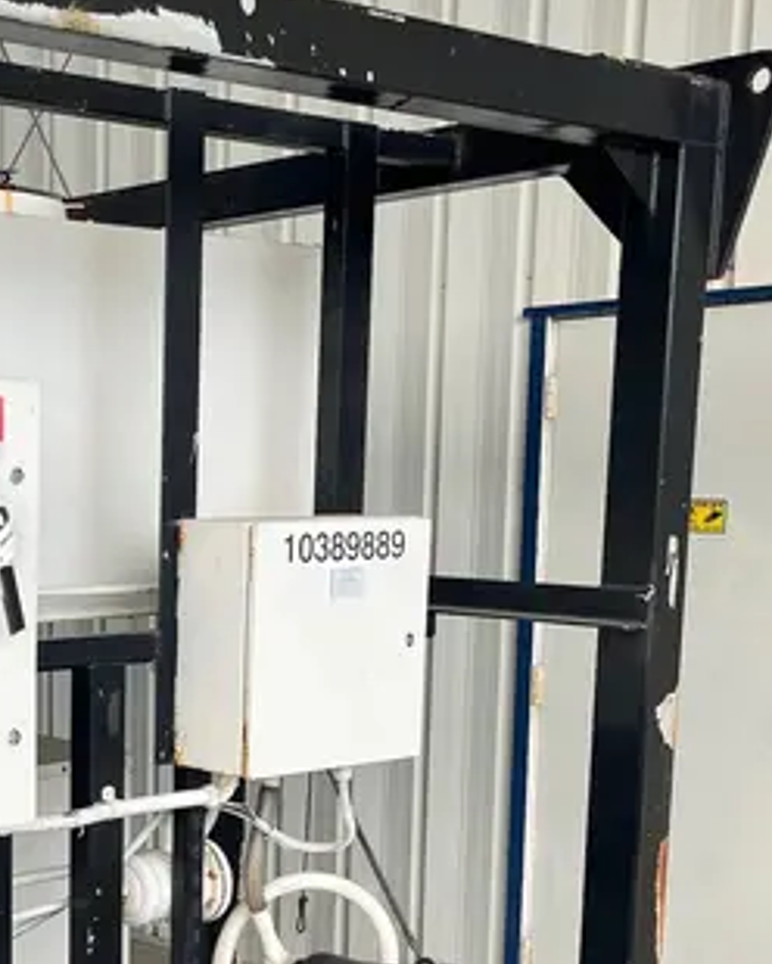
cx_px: -16
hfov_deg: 24.2
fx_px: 1714
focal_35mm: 60
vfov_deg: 30.8
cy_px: 739
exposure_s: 1/583
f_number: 1.6
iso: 50
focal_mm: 5.1
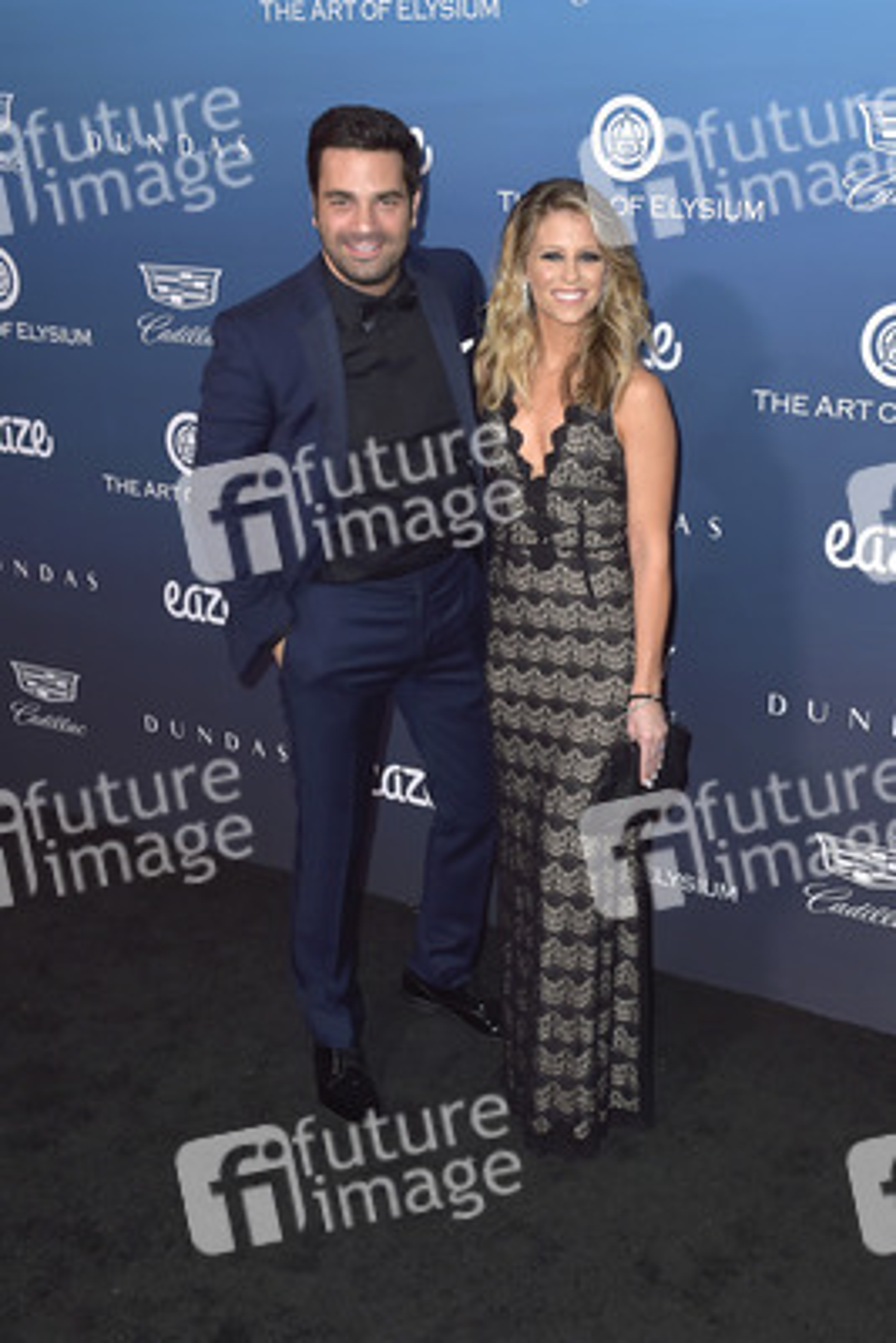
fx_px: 1343
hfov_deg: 36.9
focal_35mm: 36
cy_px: 672
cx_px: 448
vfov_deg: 53.1
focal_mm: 36
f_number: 5.6
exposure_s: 1/250
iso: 250
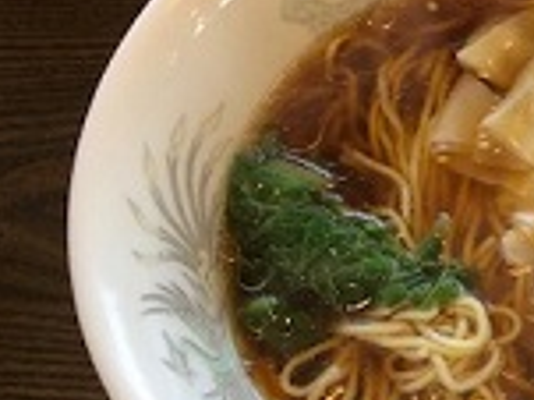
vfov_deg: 17.8
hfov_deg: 20.8
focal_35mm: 83
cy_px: 198
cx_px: 753
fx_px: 1279
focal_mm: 3.99
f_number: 1.8
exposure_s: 1/17
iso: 40
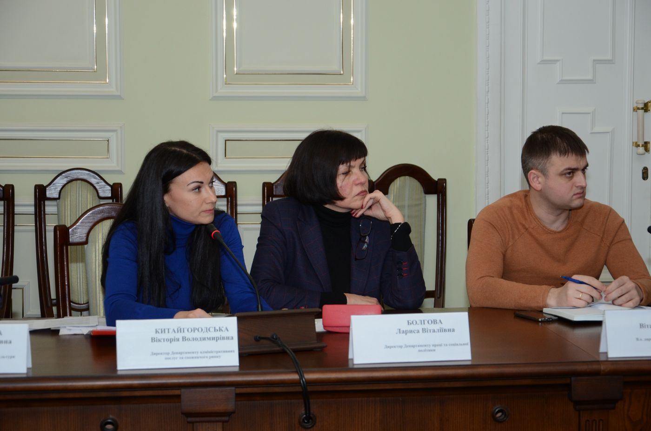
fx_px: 1570
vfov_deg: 15.6
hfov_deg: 23.4
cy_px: 216
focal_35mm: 87
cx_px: 326
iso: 800
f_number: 5
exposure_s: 1/200
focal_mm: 58
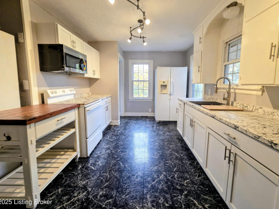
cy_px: 100
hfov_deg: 102.1
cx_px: 143
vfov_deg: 85.6
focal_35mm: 14
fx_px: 113
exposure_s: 1/60
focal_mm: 2.2
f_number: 2.2
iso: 200
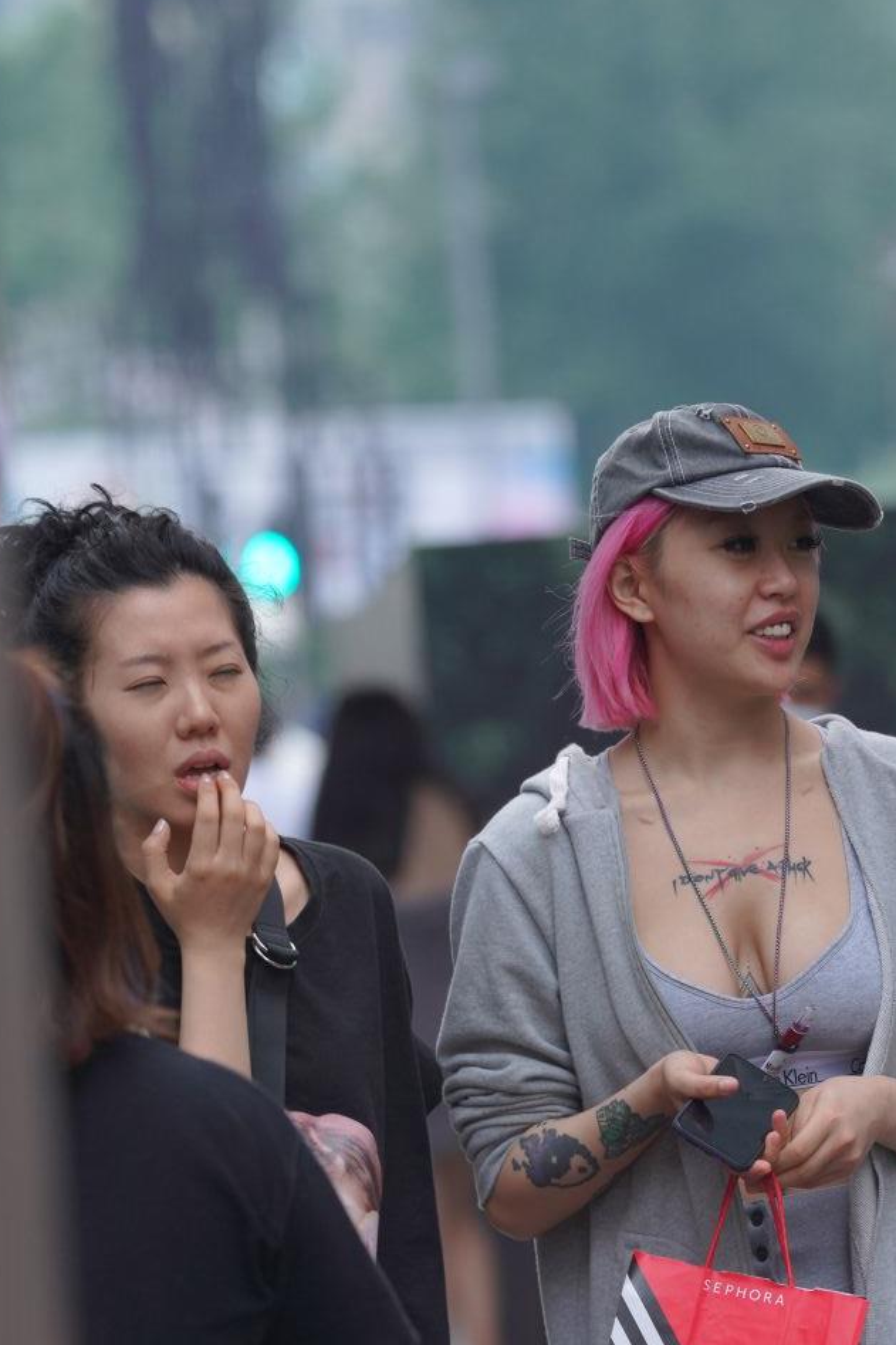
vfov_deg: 6.3
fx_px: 12137
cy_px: 1112
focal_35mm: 325
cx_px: 922
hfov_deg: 4.2
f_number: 3.2
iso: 500
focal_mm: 135
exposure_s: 1/640
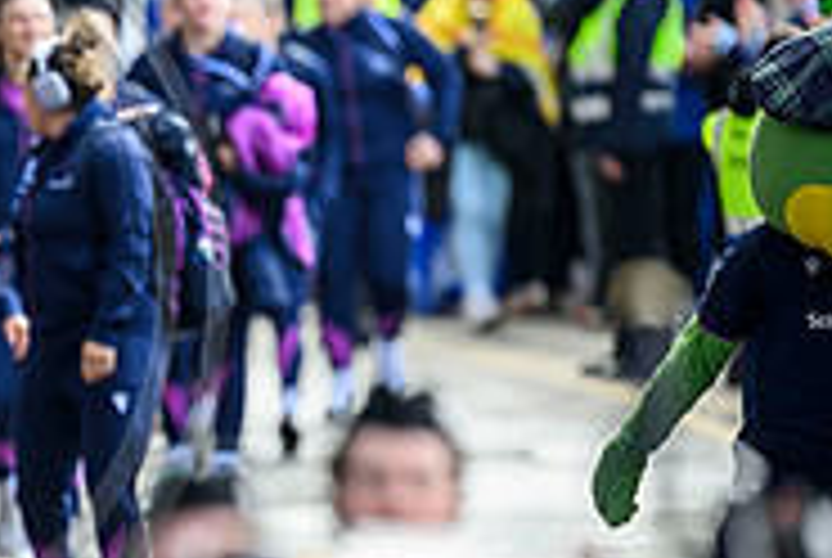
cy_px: 277
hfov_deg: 1.6
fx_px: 29004
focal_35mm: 1253
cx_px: -234
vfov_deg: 1.1
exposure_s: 1/800
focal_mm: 400
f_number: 3.2
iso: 500
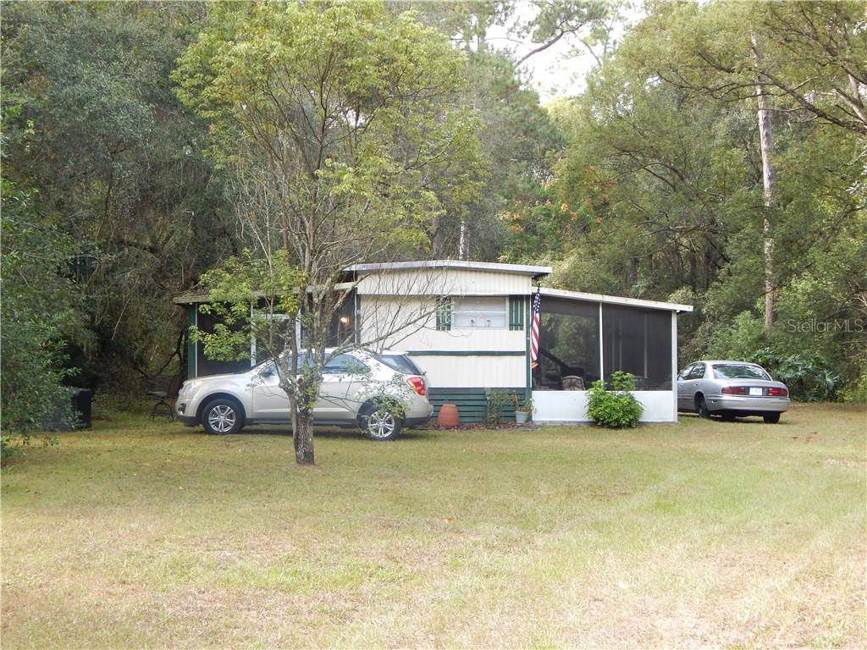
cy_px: 325
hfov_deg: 35.5
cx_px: 434
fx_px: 1352
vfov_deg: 27.0
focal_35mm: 54
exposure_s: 1/160
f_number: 3.8
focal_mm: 9.7
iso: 180
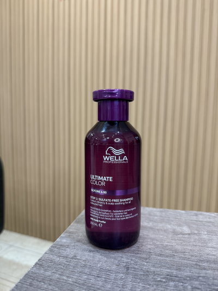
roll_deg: -1.0
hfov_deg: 56.8
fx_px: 201
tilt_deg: -5.1
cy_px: 146
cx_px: 109
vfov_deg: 71.6
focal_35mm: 24
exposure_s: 1/100
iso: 125
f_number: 1.78
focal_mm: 6.76
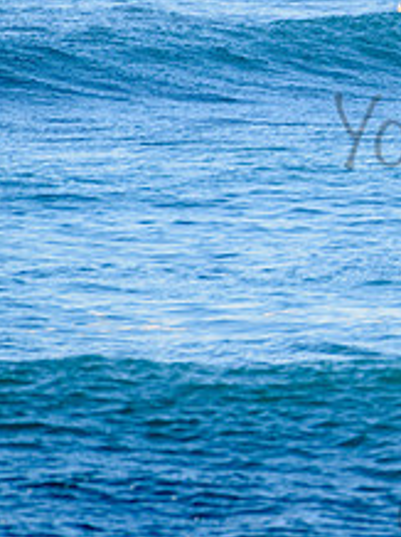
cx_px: 750
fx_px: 24328
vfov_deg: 1.3
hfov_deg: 0.9
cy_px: 39
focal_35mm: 1572
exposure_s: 1/2000
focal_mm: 500
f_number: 5.6
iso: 360
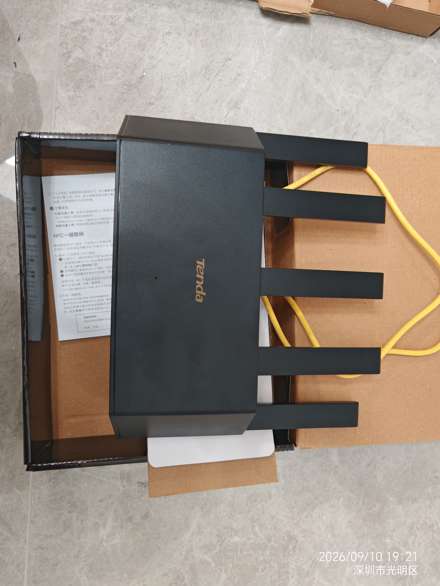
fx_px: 458
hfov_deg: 51.4
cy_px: 293
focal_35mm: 27
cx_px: 220
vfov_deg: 65.3
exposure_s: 1/33
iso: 800
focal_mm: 6.67
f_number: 1.9
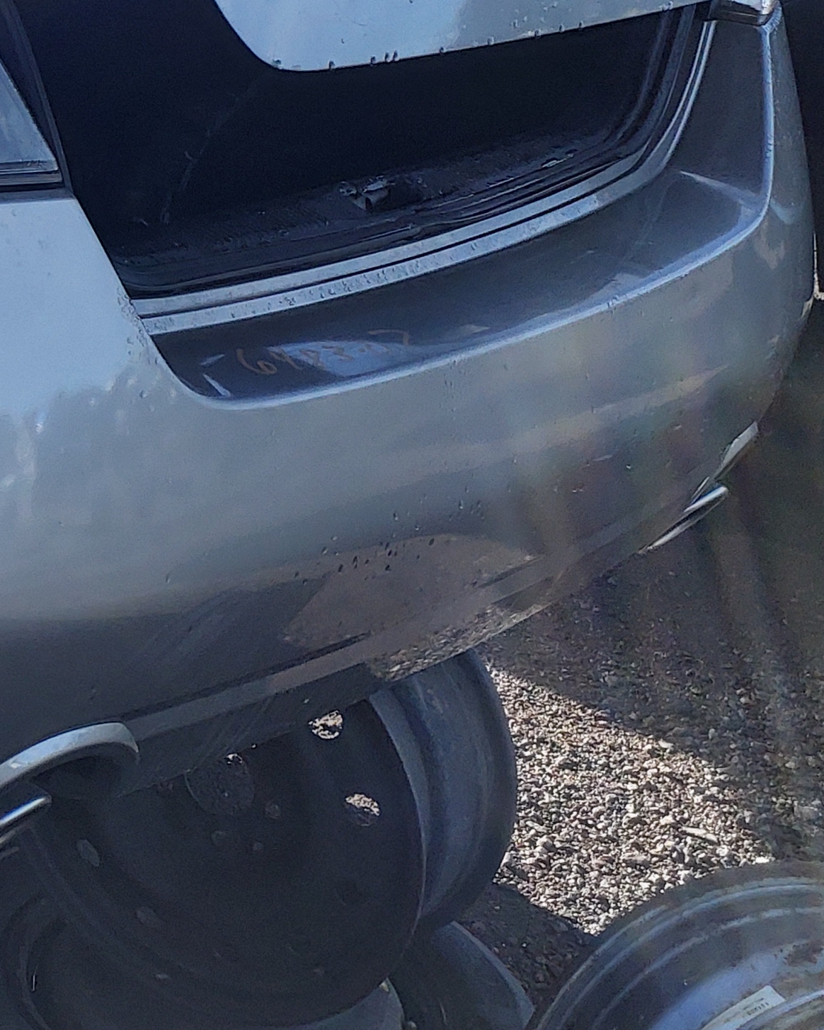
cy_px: 135
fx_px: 2195
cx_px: -528
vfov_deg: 25.7
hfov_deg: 18.1
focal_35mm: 72
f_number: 1.9
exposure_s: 1/299
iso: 40
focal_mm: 3.58
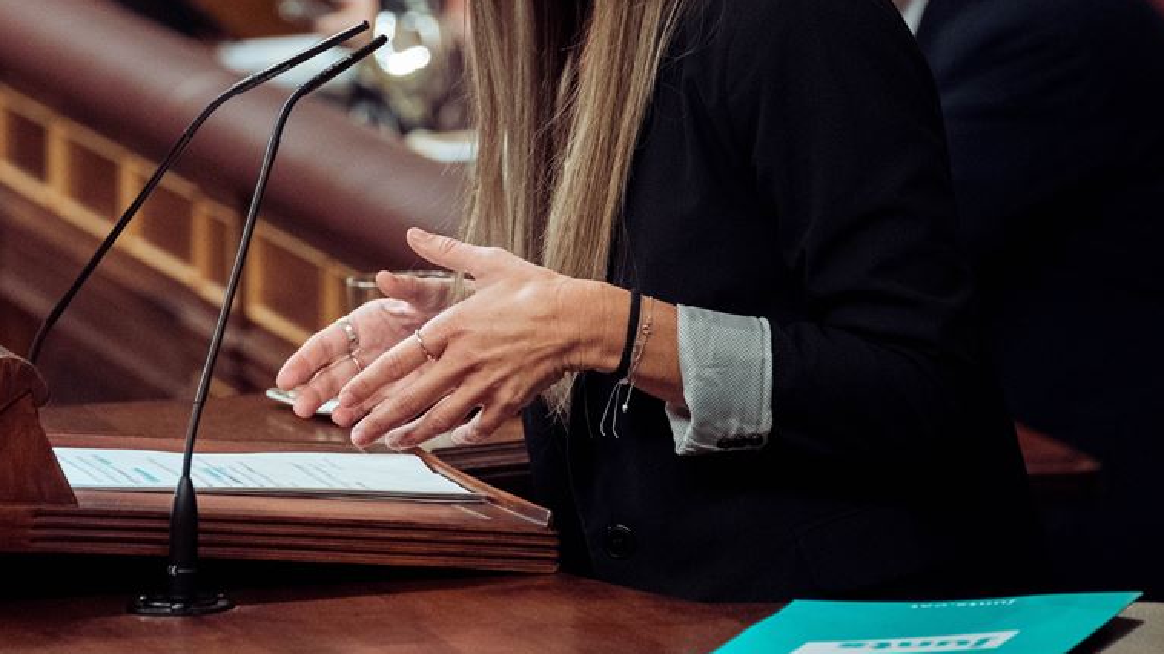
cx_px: 427
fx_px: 11726
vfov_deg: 3.2
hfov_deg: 5.7
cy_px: 45
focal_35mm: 380
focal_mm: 229
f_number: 5.6
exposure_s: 1/200
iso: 8000
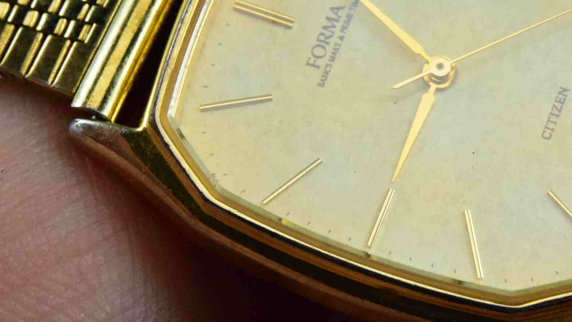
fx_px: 2730
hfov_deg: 11.9
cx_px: 411
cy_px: 80
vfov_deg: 6.7
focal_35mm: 180
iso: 6400
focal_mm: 60
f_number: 16
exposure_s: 1/1000
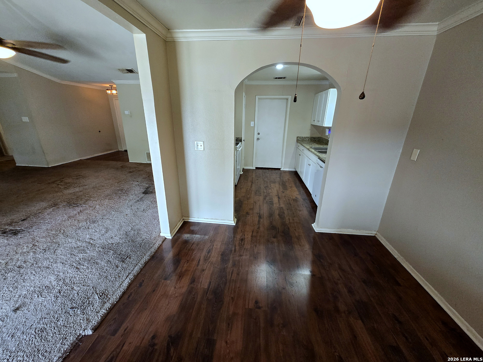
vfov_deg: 89.9
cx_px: 242
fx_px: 181
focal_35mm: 13
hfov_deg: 106.2
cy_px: 181
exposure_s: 1/60
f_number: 2.2
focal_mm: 1.7
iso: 160
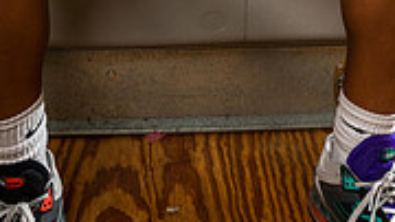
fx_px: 712
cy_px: -270
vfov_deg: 13.9
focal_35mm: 68
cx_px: 154
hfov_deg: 30.9
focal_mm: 26
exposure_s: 1/250
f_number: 7.1
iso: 800
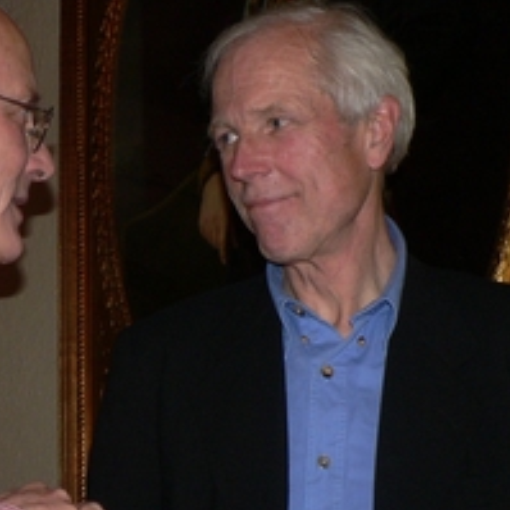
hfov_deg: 21.4
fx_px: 1333
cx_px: 92
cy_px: 314
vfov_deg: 21.6
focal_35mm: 80
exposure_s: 1/60
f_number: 2.8
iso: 100
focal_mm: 6
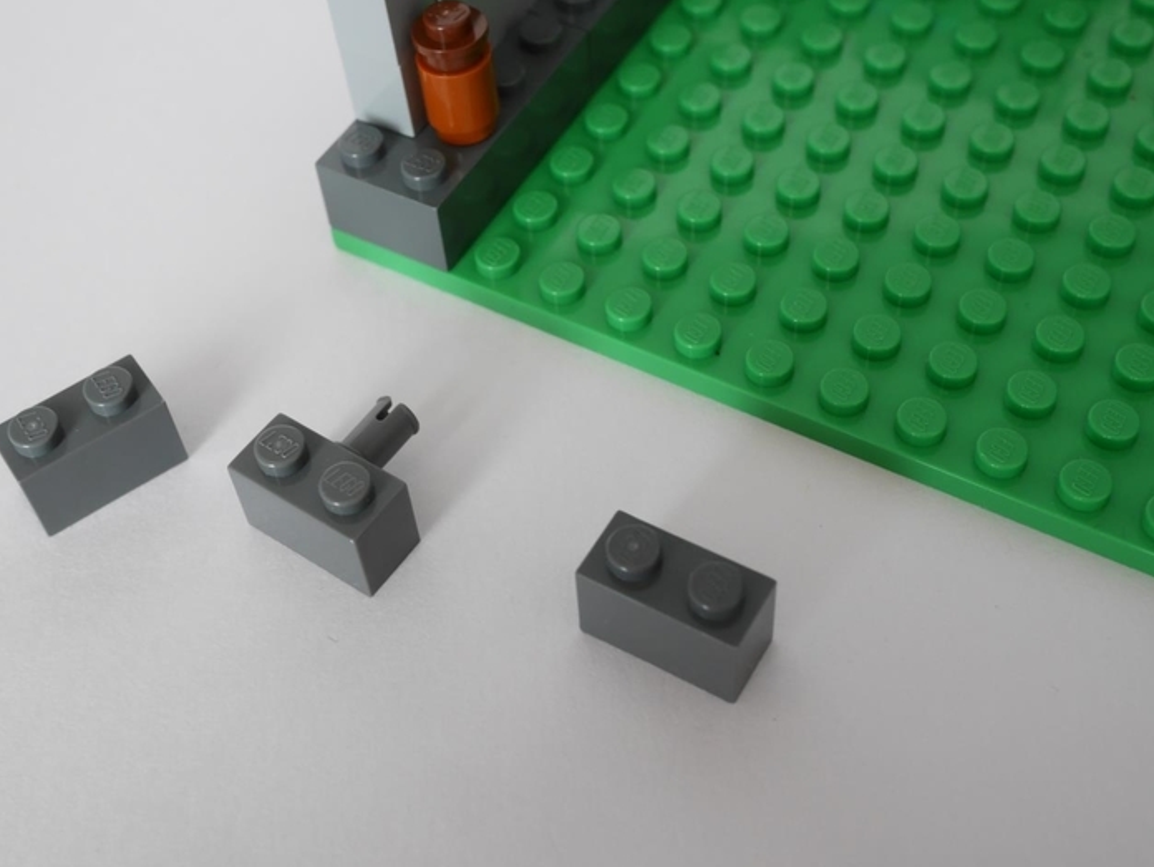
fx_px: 1535
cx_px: 531
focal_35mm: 46
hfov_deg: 41.2
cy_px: 409
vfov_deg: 31.5
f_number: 5.6
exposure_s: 1/60
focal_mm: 20
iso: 400
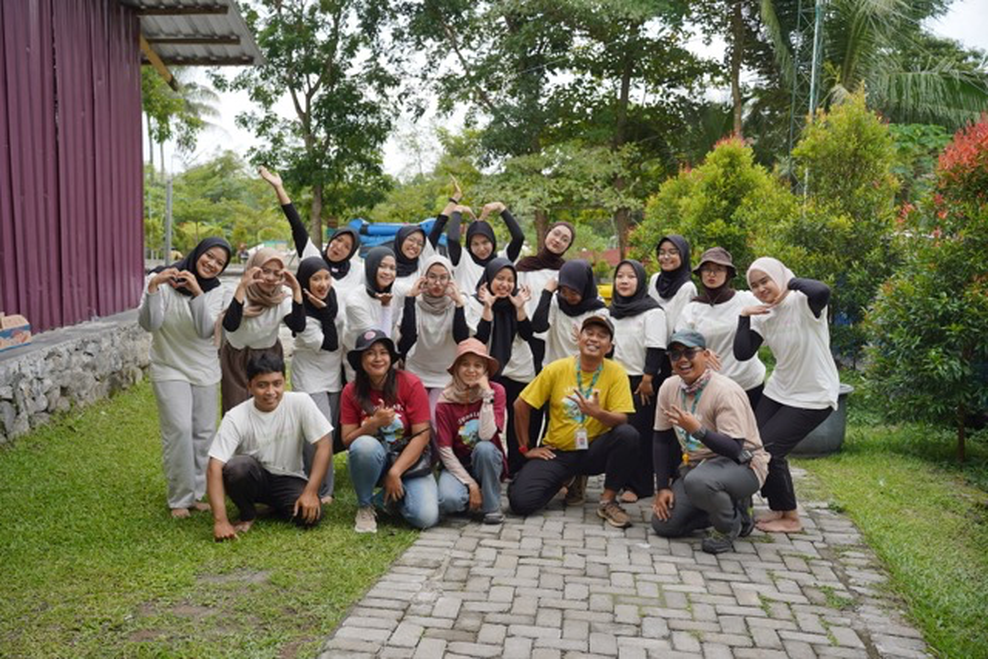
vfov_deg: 36.9
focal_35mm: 36
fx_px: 988
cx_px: 494
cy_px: 330
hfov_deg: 53.1
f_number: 4
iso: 100
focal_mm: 36
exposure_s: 1/400
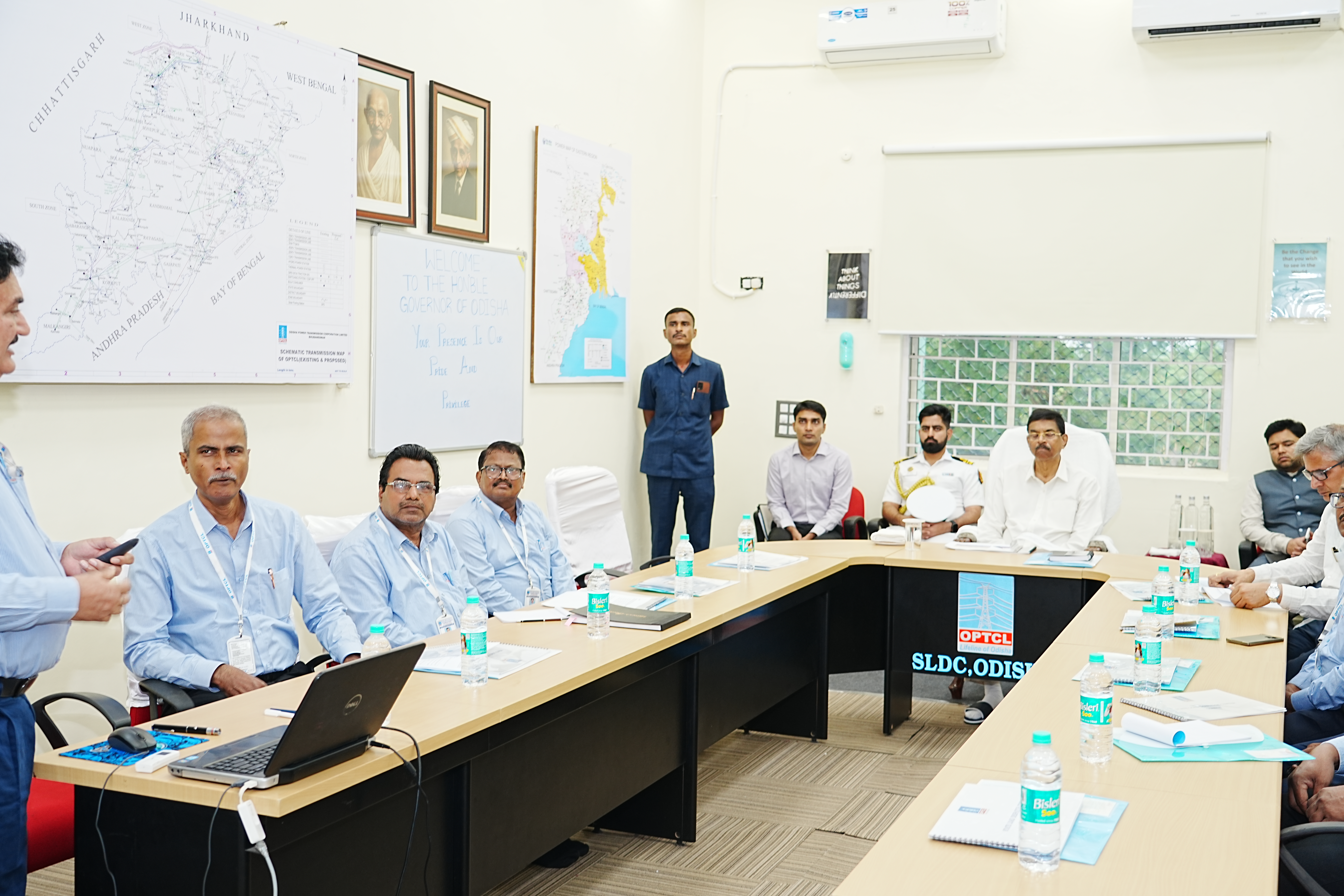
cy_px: 448
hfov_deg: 51.9
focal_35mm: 37
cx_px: 672
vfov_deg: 35.9
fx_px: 1381
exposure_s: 1/50
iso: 400
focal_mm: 37
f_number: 4
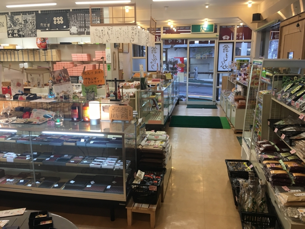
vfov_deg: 48.2
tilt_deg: -12.4
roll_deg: +0.2
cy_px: 114
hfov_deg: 61.7
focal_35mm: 29
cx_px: 152
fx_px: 256
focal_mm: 4.15
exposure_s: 1/30
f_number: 2.2
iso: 32
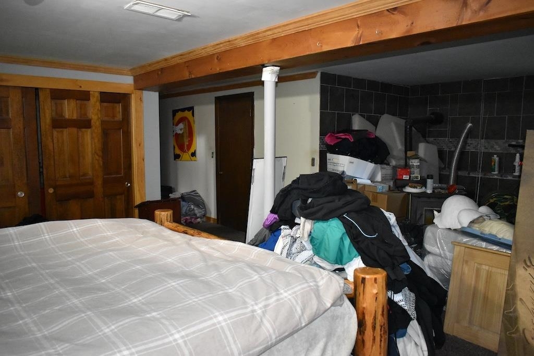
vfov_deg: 47.9
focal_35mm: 27
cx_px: 267
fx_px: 401
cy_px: 178
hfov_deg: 67.4
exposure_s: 1/160
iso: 5000
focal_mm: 18
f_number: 3.5
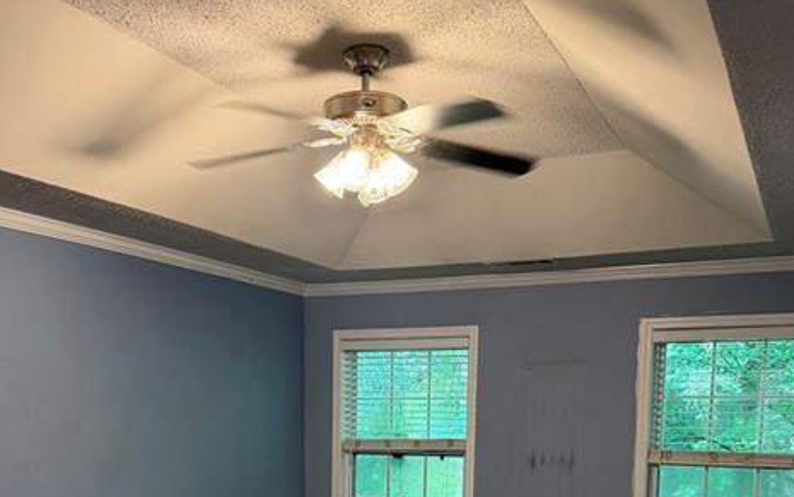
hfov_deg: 47.2
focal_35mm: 42
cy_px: 516
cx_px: 381
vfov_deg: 28.4
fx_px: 909
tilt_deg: -7.2
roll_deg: +0.0
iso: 160
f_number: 1.78
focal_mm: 6.76
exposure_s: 1/60
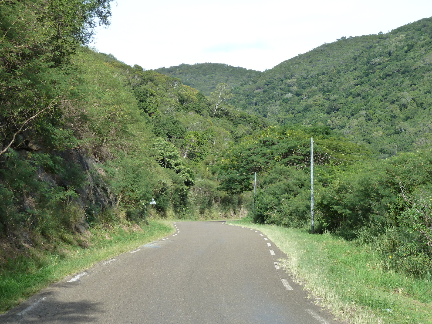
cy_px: 162
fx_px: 899
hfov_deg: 27.0
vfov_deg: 20.4
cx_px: 216
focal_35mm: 72
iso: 125
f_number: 4.1
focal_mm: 11.9
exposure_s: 1/250
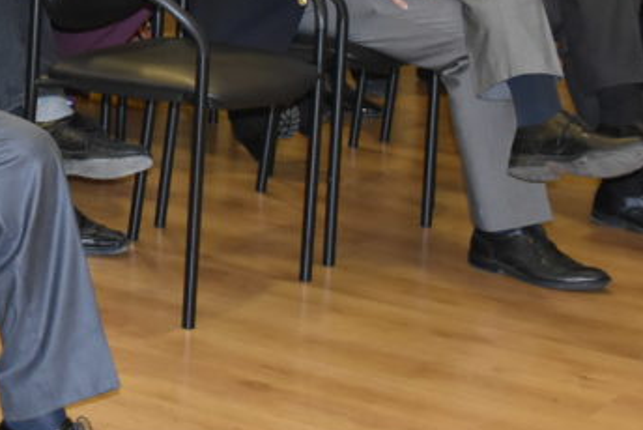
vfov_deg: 11.1
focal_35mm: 120
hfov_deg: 15.9
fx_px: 2154
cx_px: -250
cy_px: -165
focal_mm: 27
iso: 1600
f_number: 5.6
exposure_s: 1/60
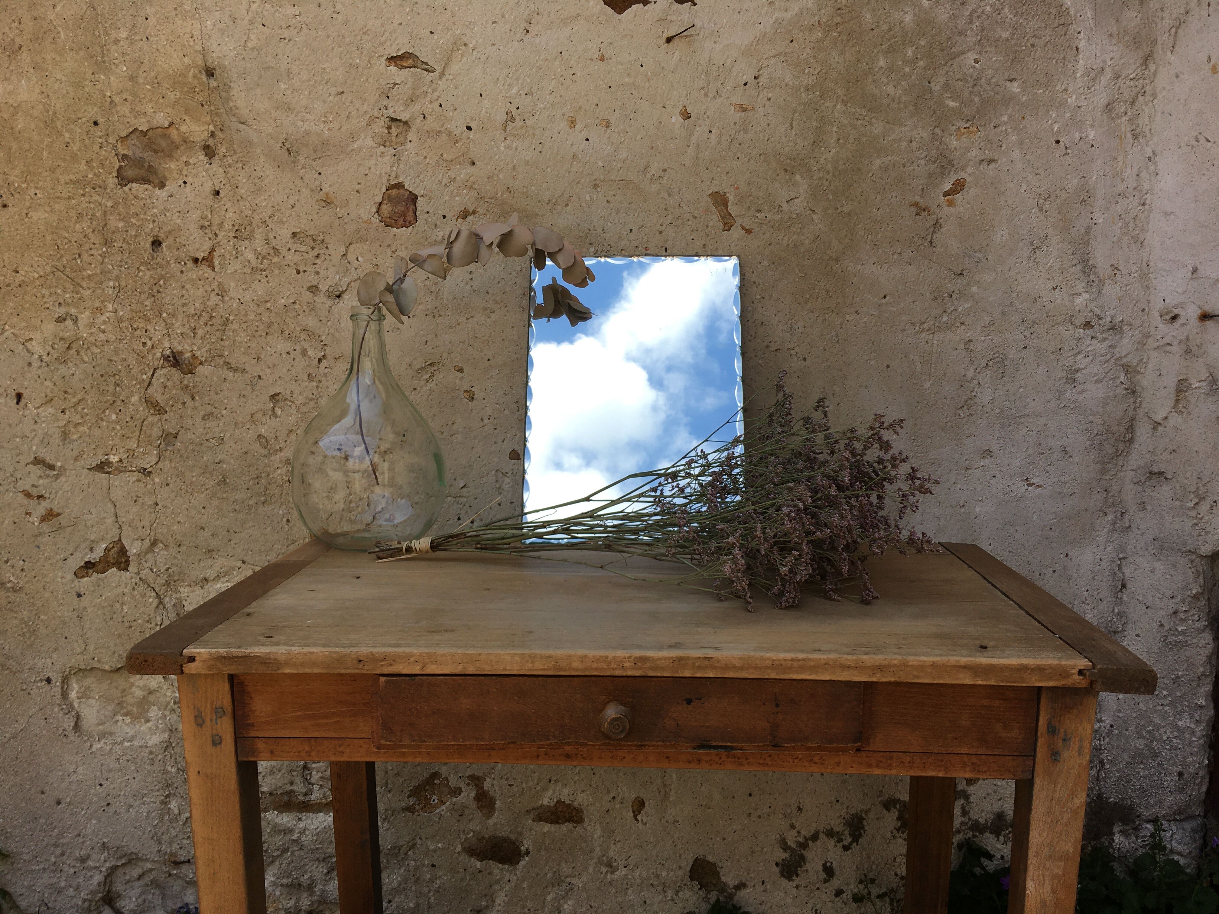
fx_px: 1021
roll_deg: +0.0
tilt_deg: -5.9
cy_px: 457
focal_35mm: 29
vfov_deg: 48.2
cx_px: 610
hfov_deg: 61.7
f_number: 2.2
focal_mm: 4.15
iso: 25
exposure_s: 1/905
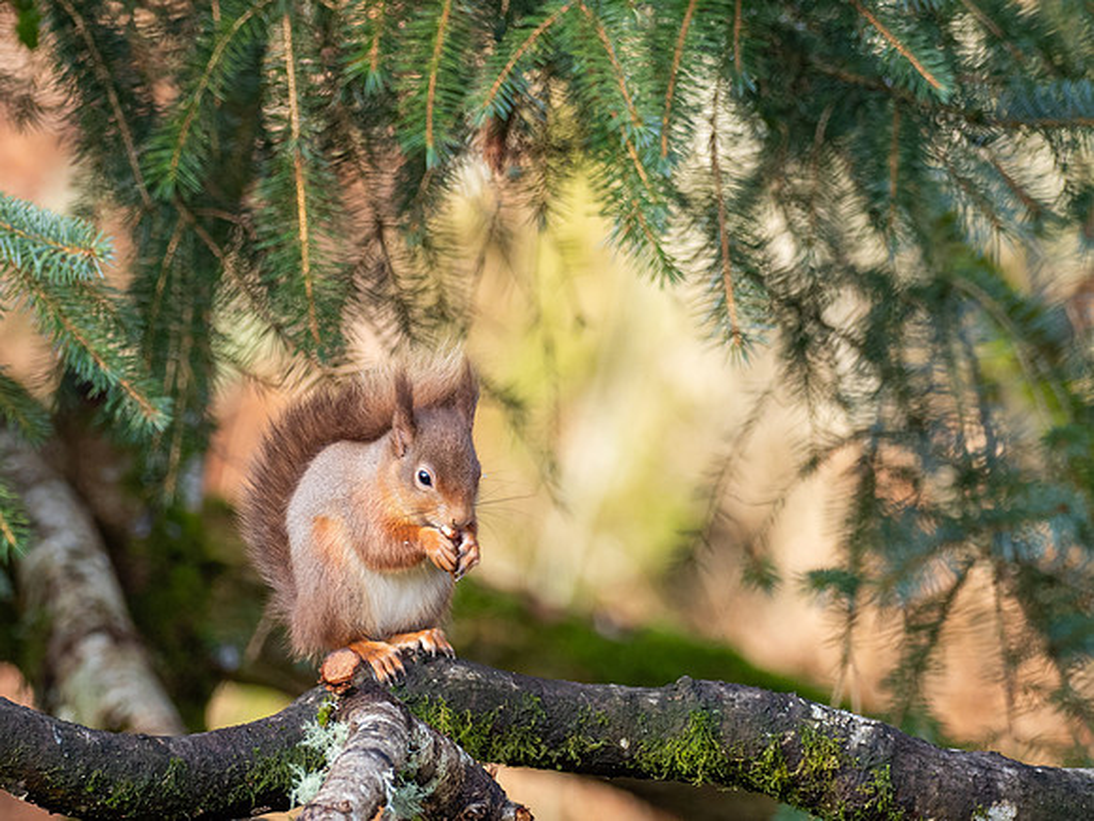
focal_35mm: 999
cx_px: 434
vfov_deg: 1.5
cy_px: 512
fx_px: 31566
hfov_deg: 2.0
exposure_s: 1/250
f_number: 4.5
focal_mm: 300
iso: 400
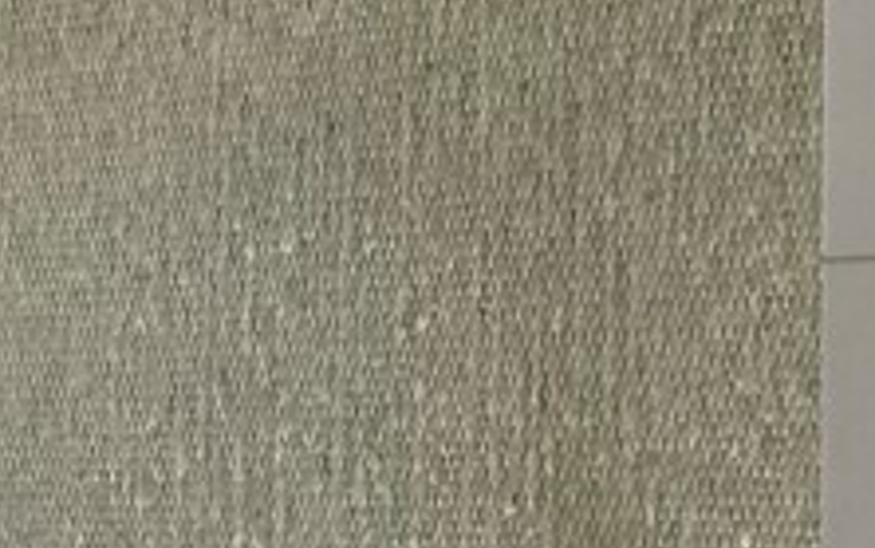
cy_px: 583
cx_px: -1088
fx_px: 4366
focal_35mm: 183
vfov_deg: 7.1
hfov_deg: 10.2
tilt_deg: -3.1
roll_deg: +0.4
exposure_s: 1/188
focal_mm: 6.86
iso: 64
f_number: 1.78
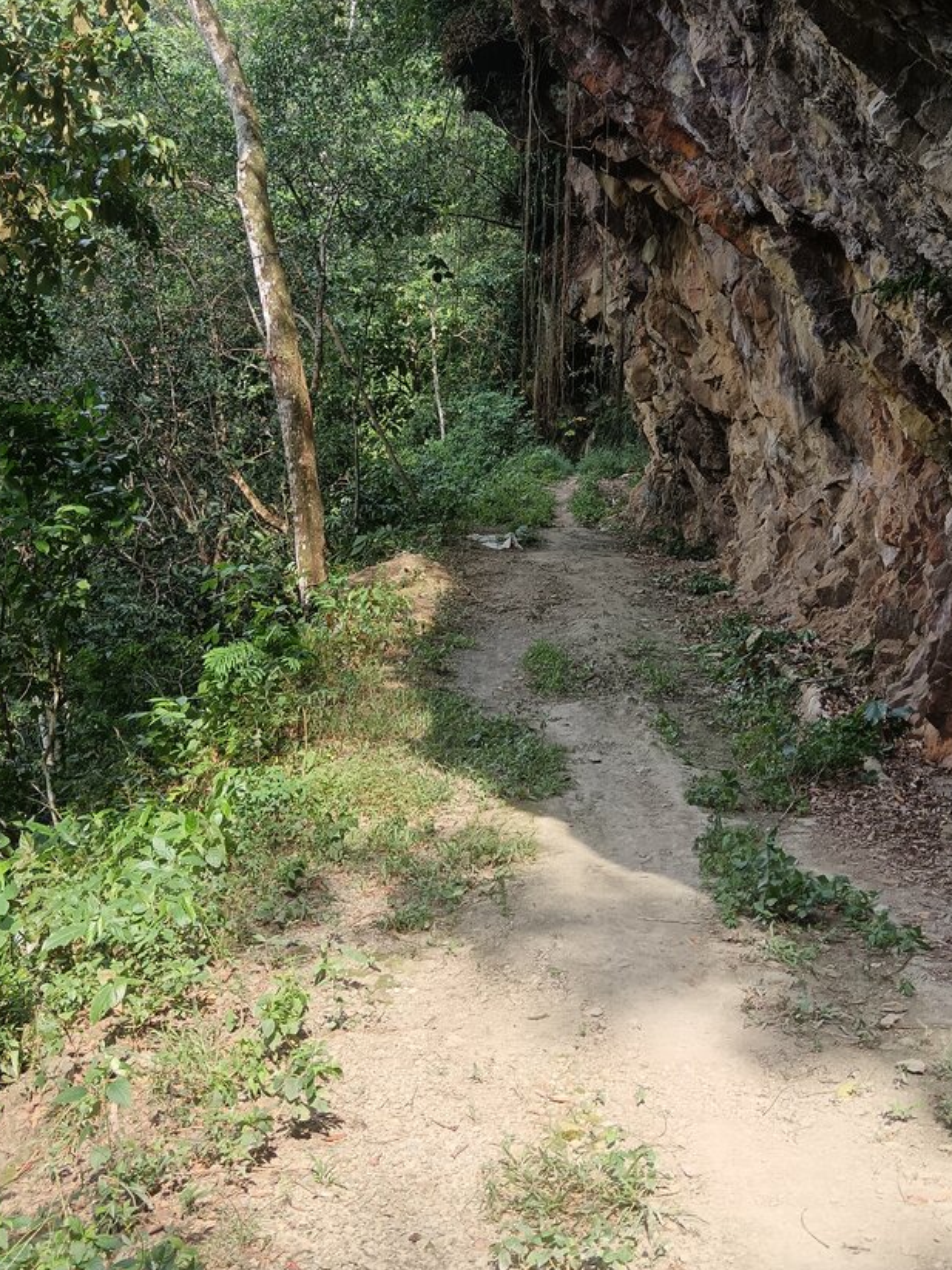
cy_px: 441
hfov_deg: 34.3
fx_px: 1540
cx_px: 500
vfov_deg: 44.3
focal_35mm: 42
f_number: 1.9
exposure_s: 1/120
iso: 127
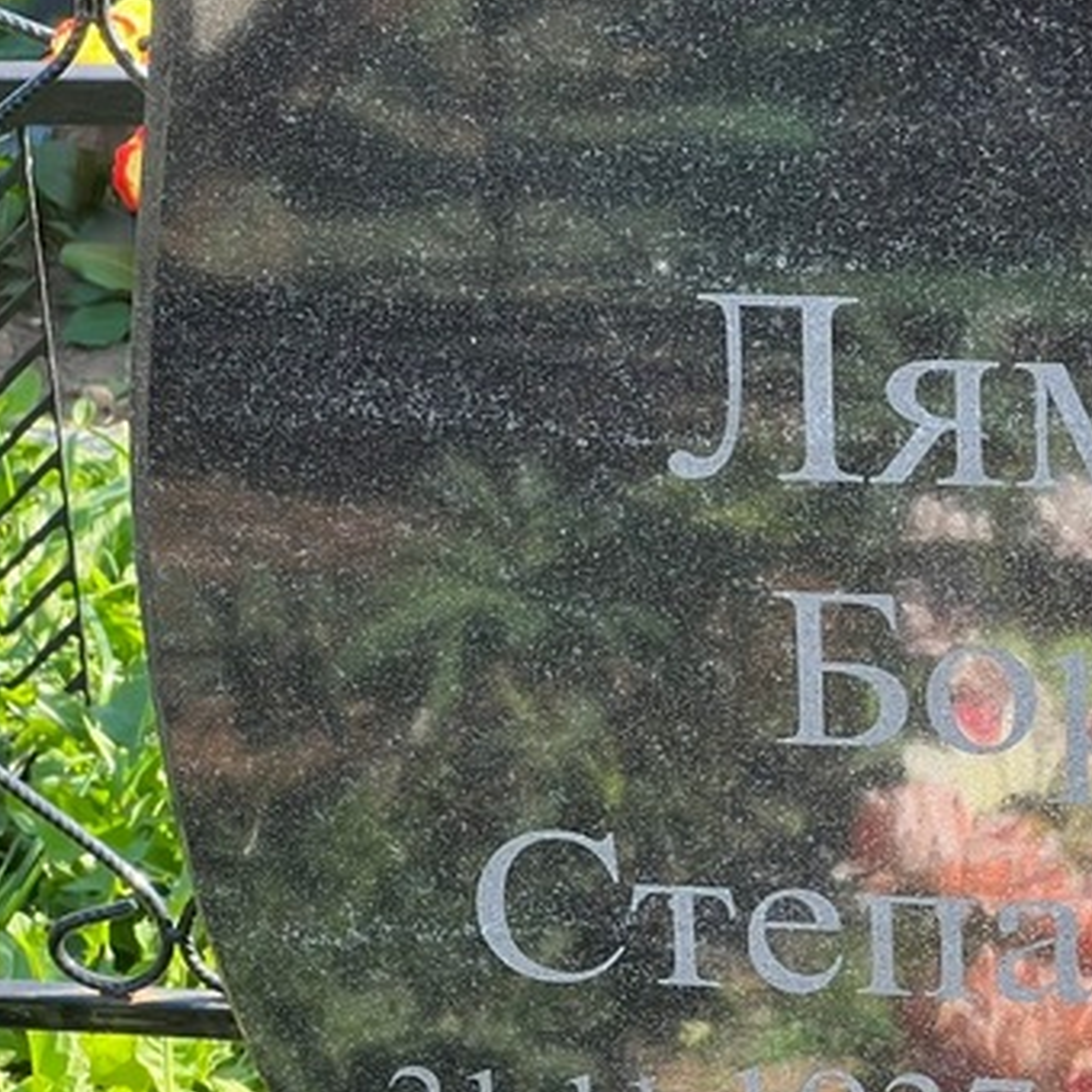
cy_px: 687
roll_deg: +0.0
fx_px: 5710
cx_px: 1041
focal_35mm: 160
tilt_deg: -23.8
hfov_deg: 10.8
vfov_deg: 10.9
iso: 40
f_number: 2.8
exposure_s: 1/99
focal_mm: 9
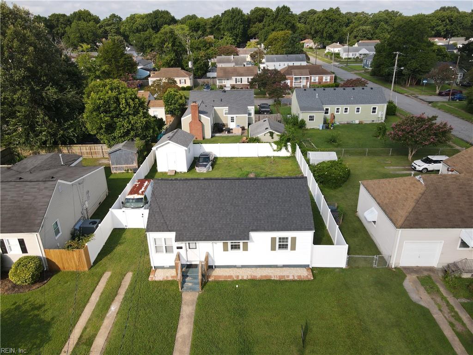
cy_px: 178
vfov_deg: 56.8
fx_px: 328
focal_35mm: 24
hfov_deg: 71.6
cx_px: 236
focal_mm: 4.5
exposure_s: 1/25
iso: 100
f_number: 2.8
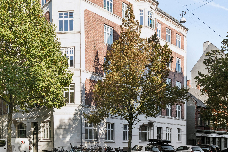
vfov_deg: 38.5
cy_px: 53
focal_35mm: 34
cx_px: 66
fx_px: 215
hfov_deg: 54.0
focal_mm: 22
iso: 200
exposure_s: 1/160
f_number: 10
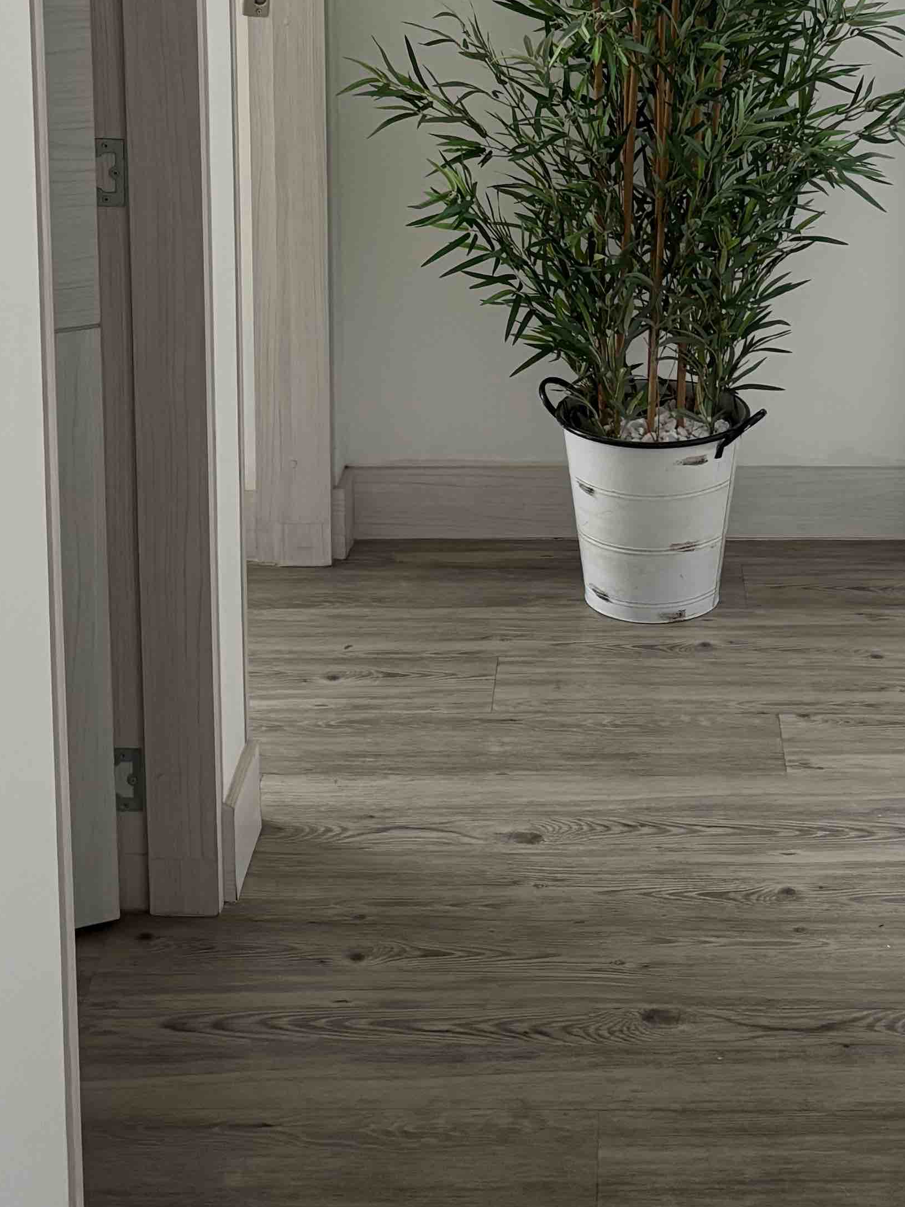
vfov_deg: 27.0
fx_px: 2370
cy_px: 7
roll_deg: +0.1
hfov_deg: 21.5
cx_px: 623
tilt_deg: -9.6
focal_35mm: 68
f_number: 1.6
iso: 200
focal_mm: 5.96
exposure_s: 1/60
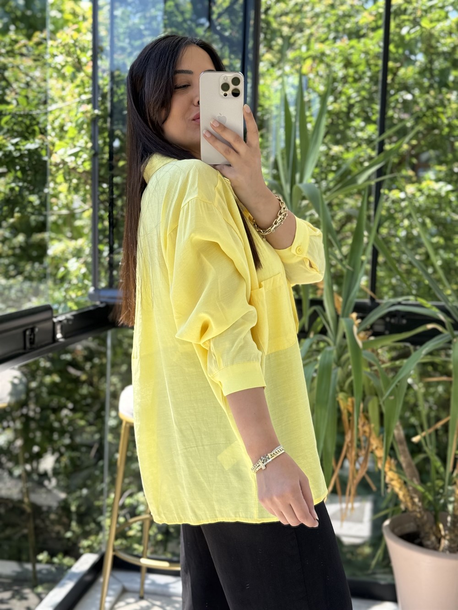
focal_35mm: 48
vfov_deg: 39.7
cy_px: 305
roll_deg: -2.0
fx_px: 847
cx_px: 229
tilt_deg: -21.9
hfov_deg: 30.3
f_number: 1.78
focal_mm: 6.76
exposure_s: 1/549
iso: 80
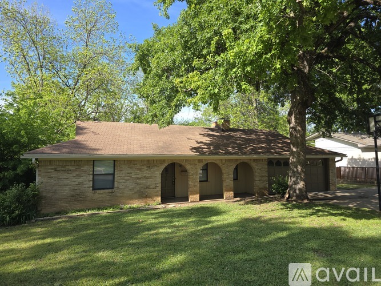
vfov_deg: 58.9
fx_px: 253
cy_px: 143
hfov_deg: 73.9
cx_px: 190
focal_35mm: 23
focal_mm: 6.3
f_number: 1.7
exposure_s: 1/275
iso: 12
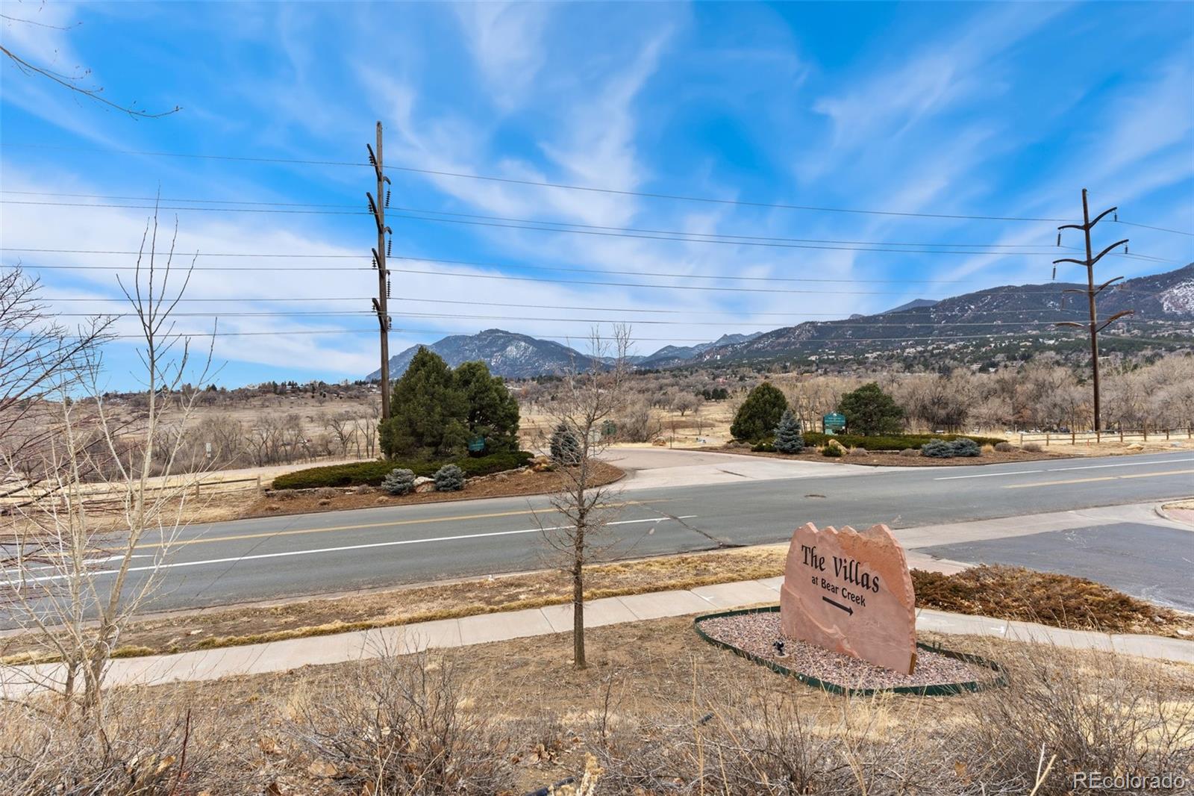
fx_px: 564
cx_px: 597
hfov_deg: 93.3
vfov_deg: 70.4
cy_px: 398
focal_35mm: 17
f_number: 11
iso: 100
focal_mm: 17
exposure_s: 1/40
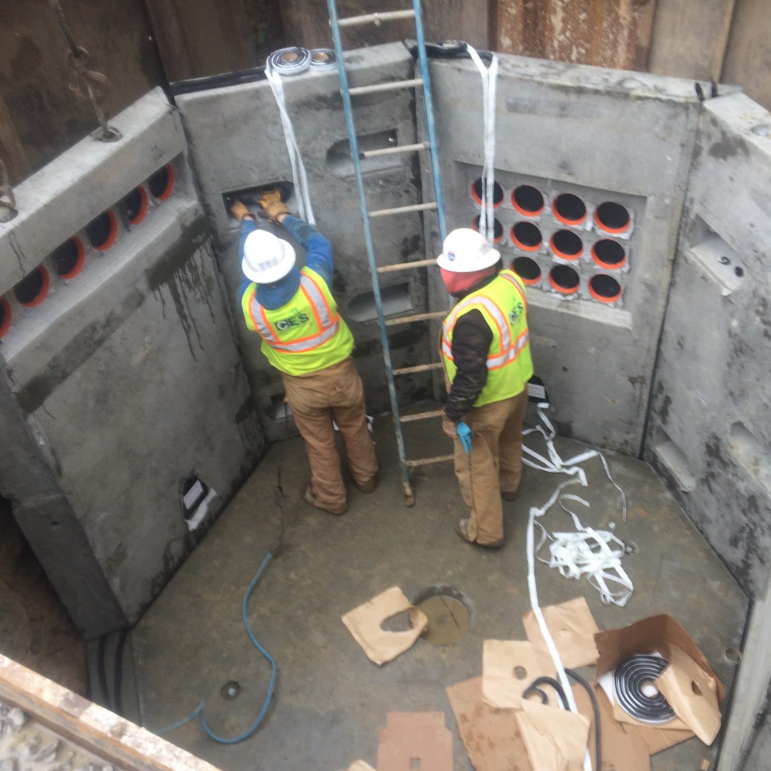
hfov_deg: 47.1
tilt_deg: -45.2
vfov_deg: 47.2
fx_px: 882
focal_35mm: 35
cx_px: 432
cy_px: 393
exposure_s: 1/201
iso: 32
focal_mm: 4.15
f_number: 2.2
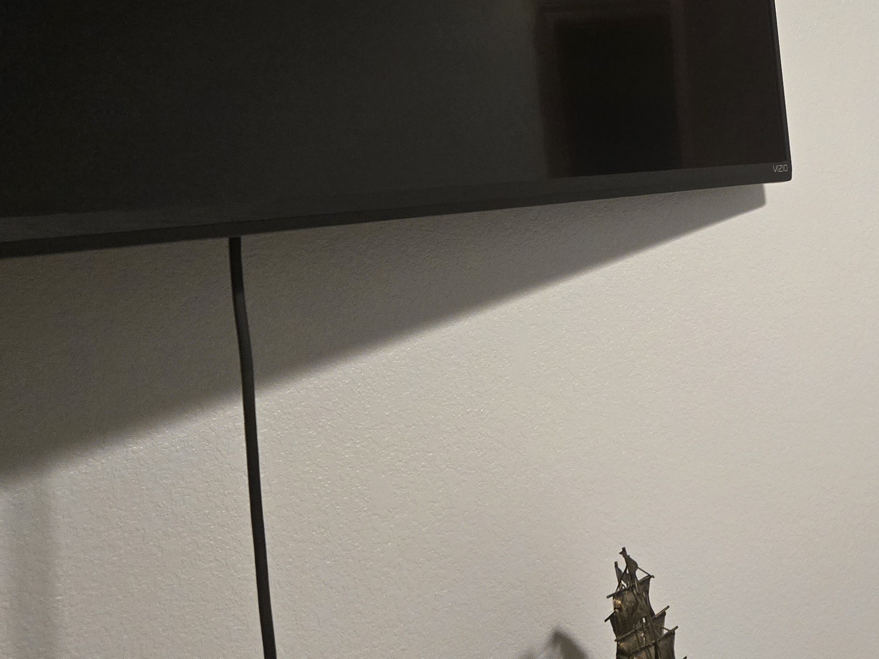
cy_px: 96
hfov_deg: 35.2
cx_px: 798
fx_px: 1295
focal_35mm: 51
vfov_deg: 27.7
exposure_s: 1/120
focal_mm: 5.4
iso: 800
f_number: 1.8
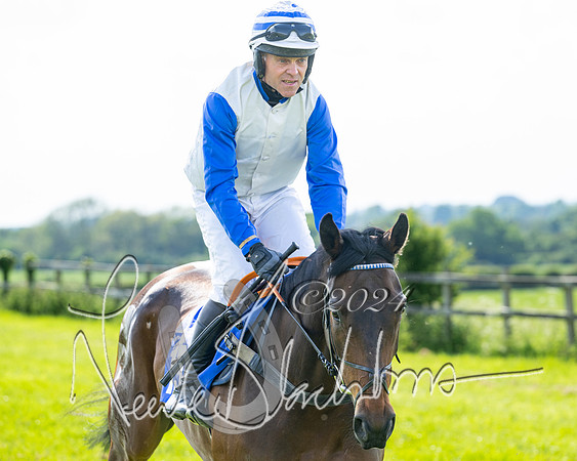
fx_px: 2980
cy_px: 230
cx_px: 296
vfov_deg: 8.8
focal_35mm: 175
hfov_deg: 11.1
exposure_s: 1/500
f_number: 5
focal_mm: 155
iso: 200
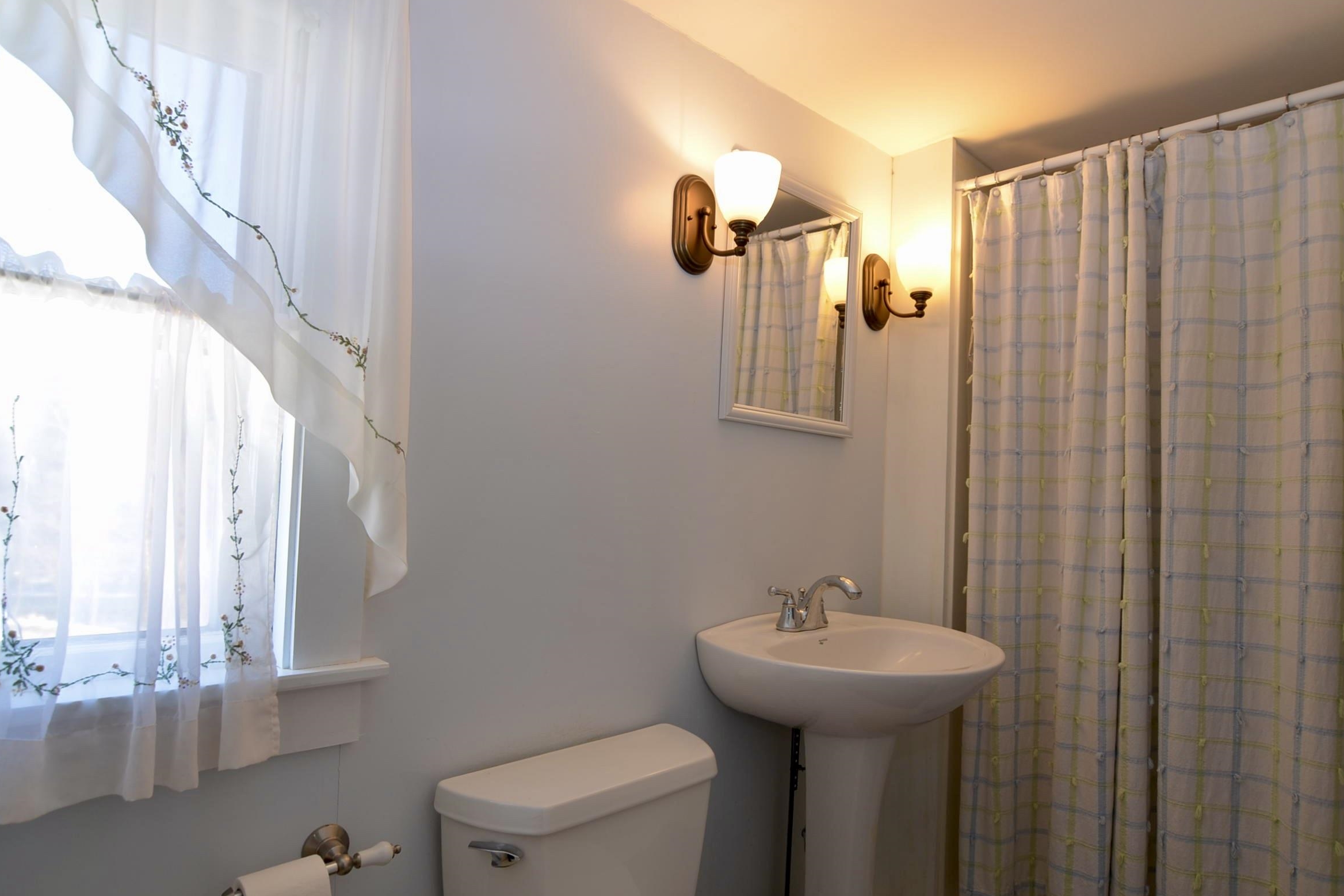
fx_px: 766
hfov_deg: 82.5
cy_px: 456
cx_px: 660
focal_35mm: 21
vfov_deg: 60.6
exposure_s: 1/80
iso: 200
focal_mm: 13
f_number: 4.5
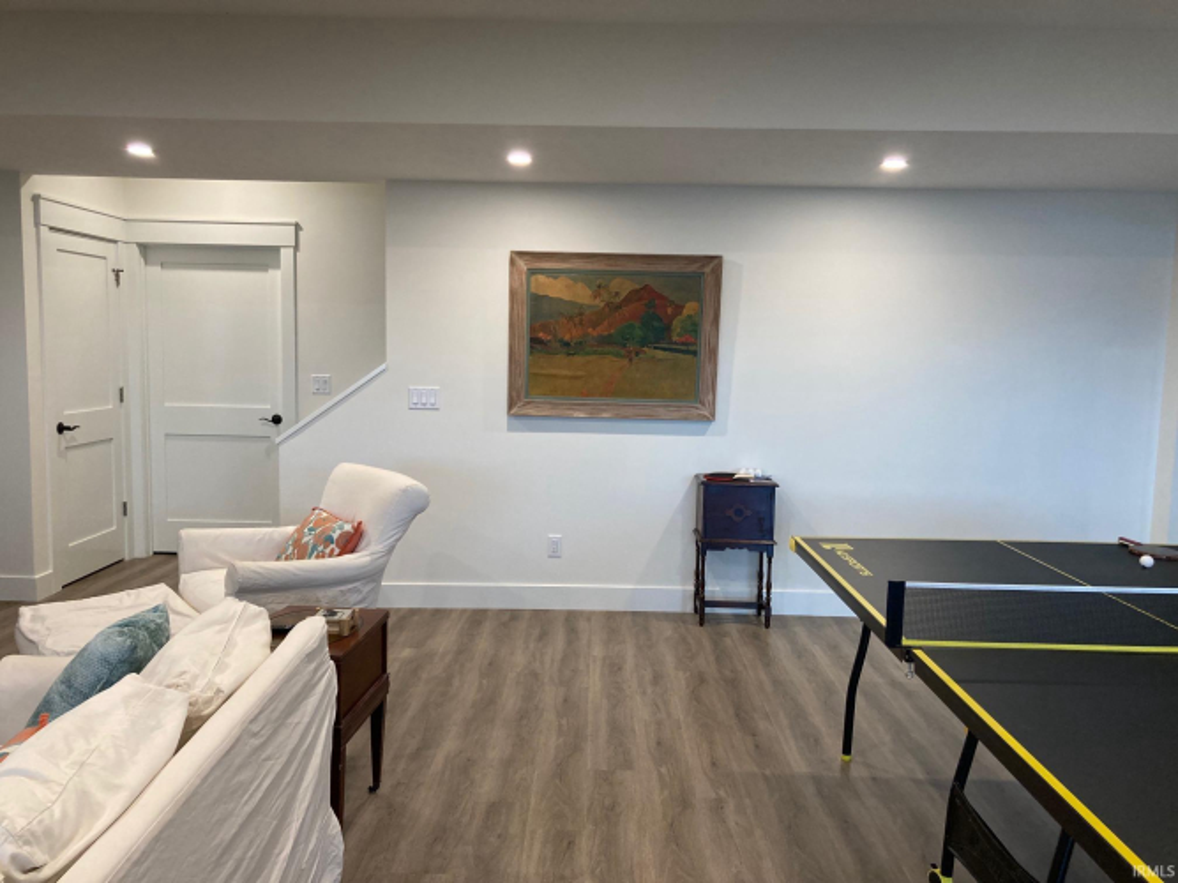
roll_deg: -1.1
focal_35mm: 28
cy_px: 442
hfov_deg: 63.5
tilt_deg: -4.8
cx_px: 589
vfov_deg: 49.7
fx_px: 953
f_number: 1.8
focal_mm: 3.99
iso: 125
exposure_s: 1/60
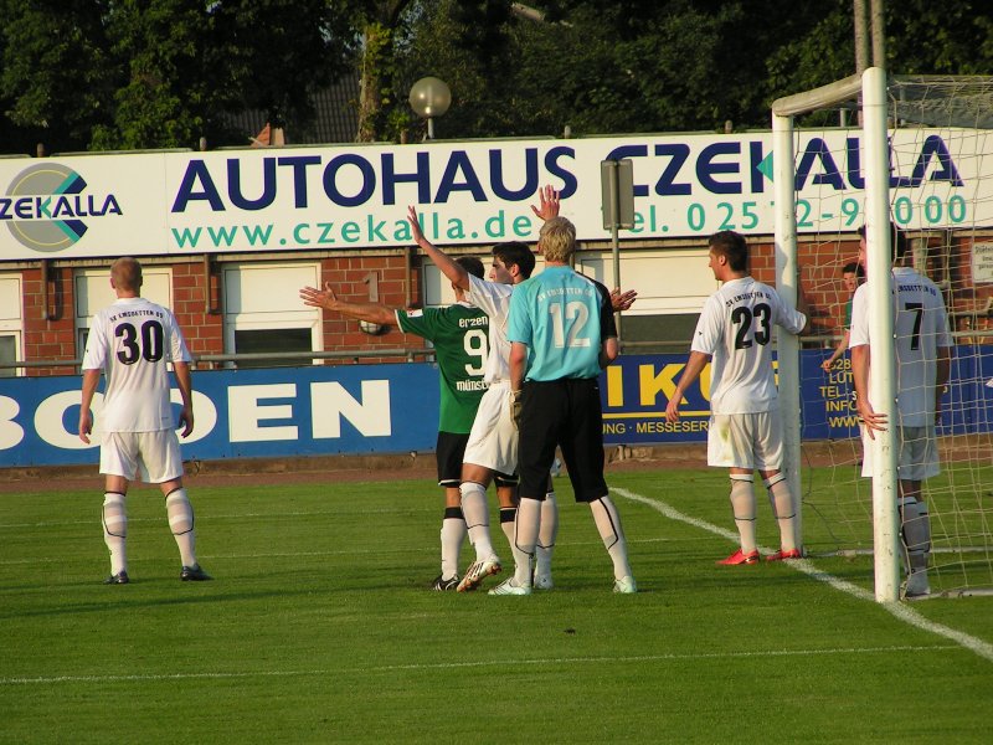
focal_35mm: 340
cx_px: 496
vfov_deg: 4.4
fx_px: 9753
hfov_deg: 5.8
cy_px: 372
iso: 50
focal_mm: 52
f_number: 4.5
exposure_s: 1/400
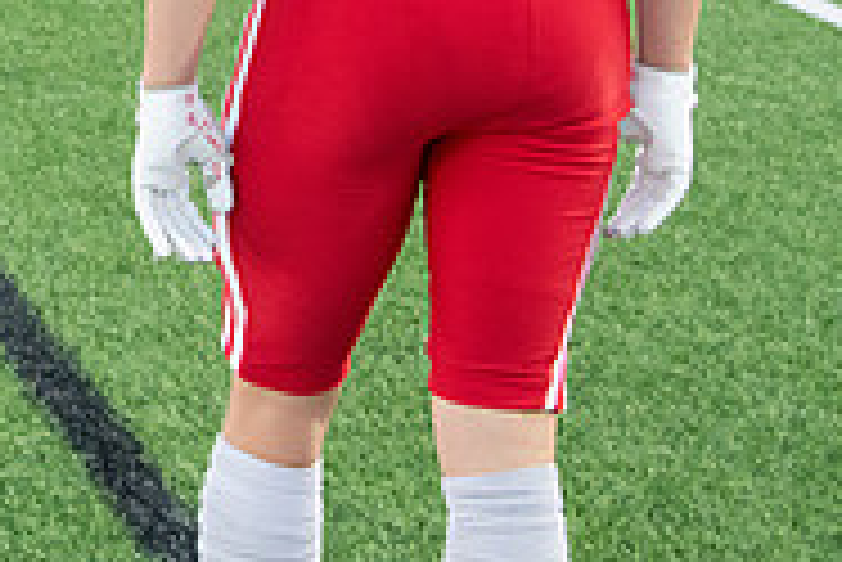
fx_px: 4073
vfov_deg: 7.8
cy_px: -281
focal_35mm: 174
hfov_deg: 11.7
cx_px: 23
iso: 8000
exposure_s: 1/250
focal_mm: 56
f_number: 9
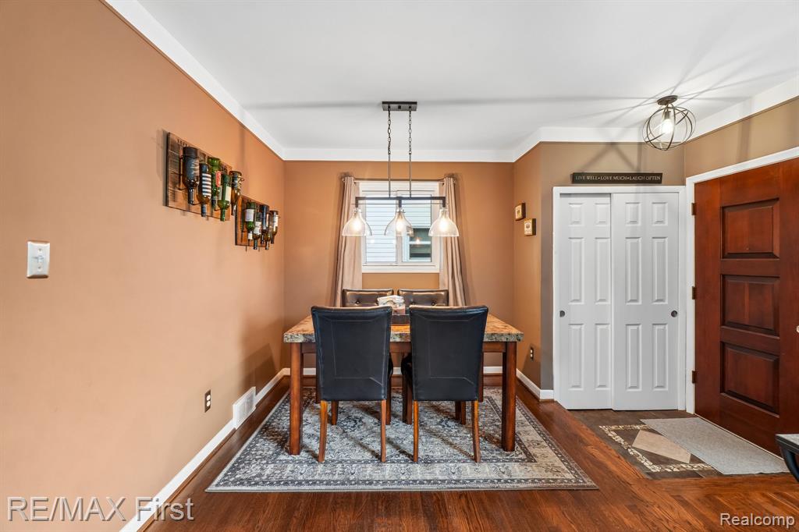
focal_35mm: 15
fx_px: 333
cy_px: 266
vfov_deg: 77.3
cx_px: 400
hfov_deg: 100.4
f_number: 8
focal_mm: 10
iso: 400
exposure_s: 1/4
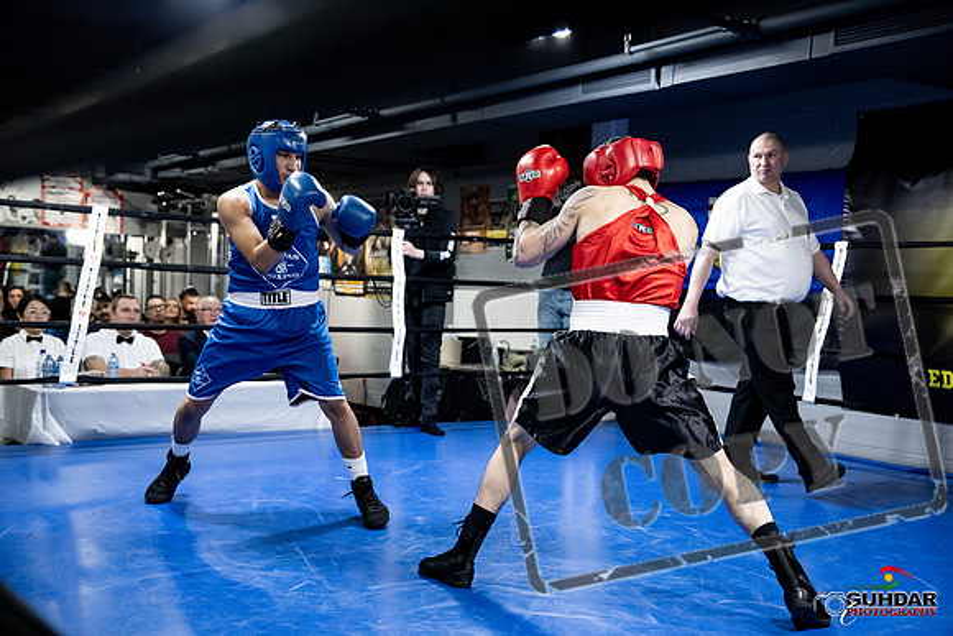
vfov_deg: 32.6
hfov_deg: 47.4
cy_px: 318
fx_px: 1086
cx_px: 476
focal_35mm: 41
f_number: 2.8
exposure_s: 1/1000
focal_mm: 41
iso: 8000
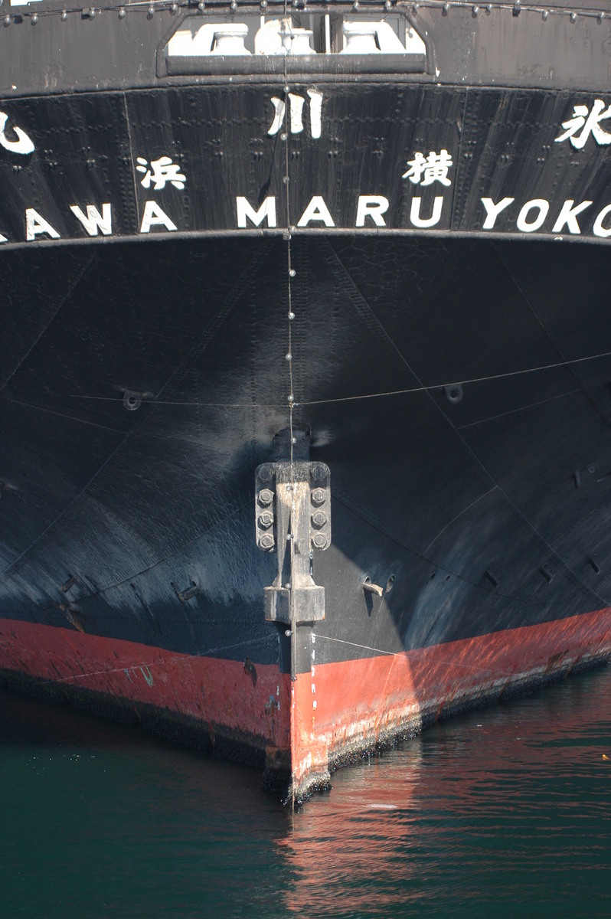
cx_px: 306
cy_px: 460
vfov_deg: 17.1
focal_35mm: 120
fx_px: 3060
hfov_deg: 11.4
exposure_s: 1/200
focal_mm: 80
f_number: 7.1
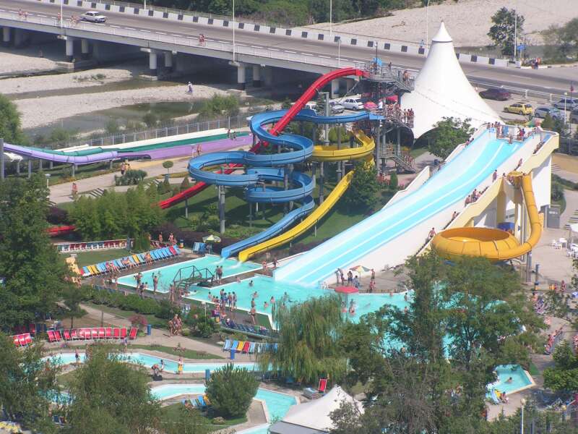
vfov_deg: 8.3
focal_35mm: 178
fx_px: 2972
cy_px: 217
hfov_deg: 11.1
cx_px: 289
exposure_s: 1/400
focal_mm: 29.6
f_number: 5.6
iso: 50
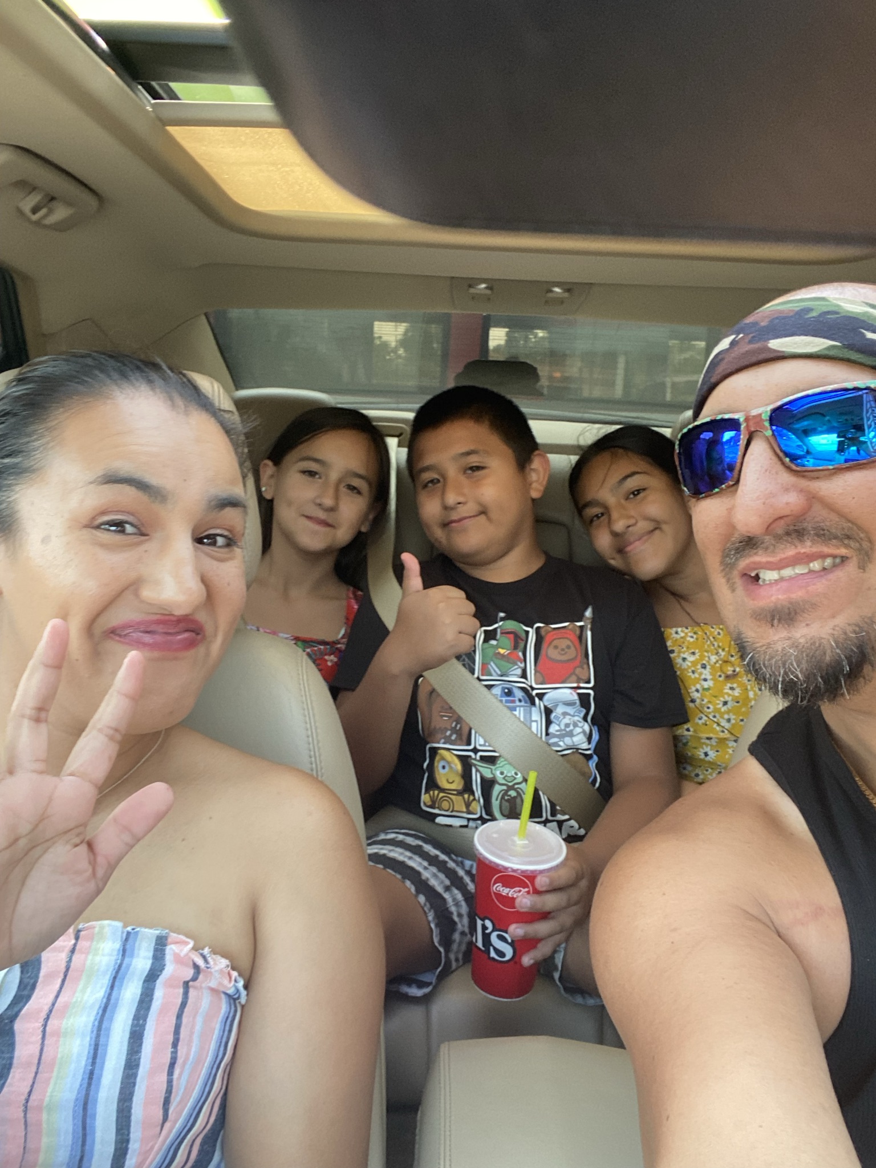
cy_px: 584
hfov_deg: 46.8
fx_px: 1012
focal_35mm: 30
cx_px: 438
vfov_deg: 60.0
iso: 125
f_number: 2.2
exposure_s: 1/60
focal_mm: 2.71
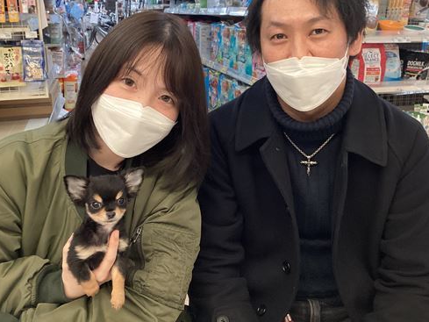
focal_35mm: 38
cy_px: 126
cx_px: 204
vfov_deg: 37.6
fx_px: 471
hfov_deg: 48.9
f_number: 2.4
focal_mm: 3.3
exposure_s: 1/60
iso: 125
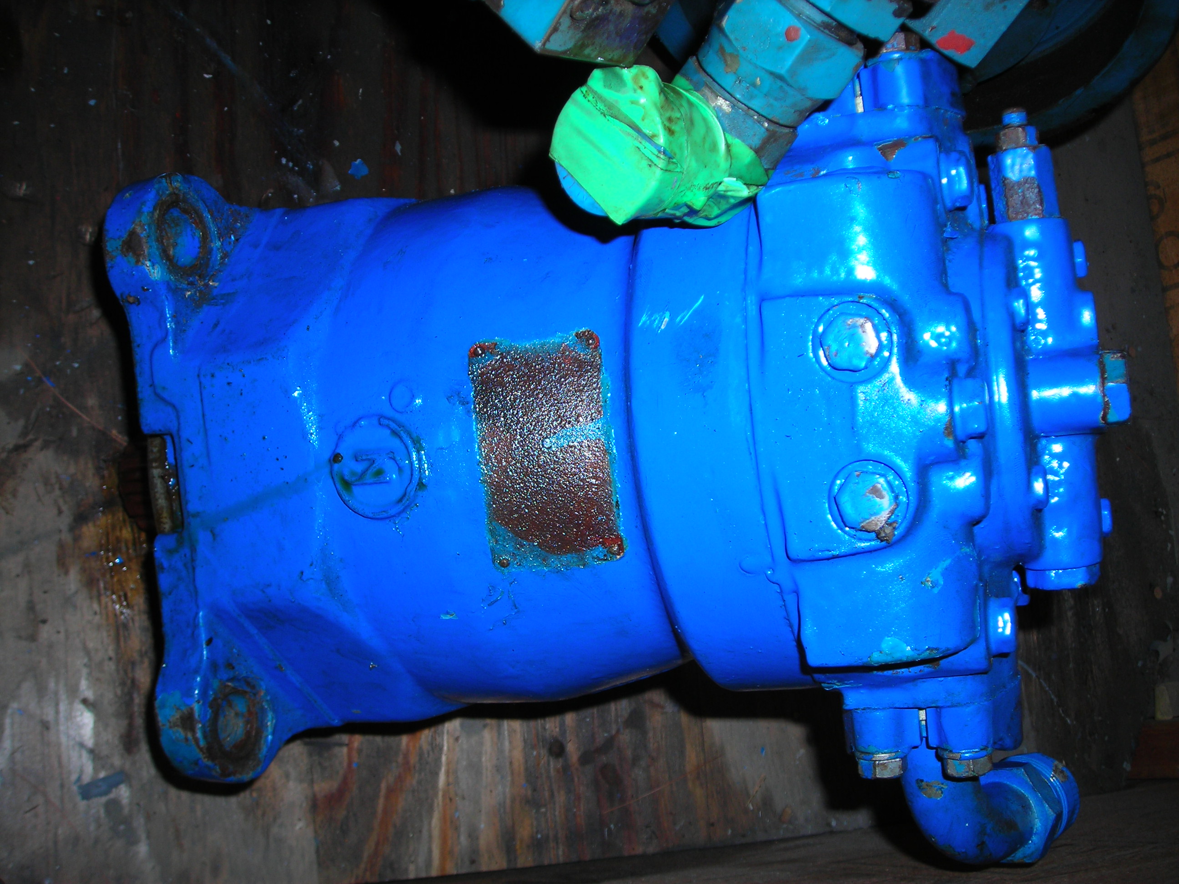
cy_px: 442
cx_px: 590
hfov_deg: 49.0
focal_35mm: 38
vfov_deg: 37.7
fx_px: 1294
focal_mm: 6.3
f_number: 3.2
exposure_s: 1/60.1
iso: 50
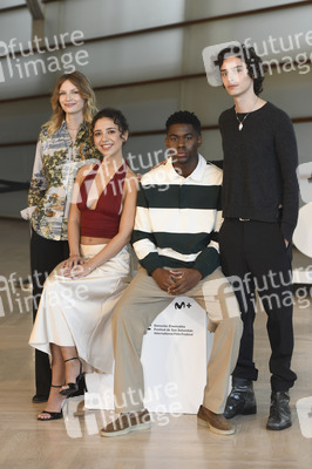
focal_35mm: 95
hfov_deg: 14.4
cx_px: 156
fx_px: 1237
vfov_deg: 21.5
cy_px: 234
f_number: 4
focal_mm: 95
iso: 800
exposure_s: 1/320
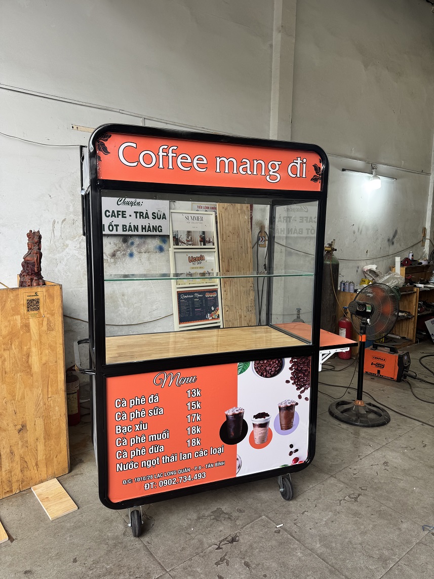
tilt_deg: -7.9
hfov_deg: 56.8
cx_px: 217
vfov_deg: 71.6
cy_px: 290
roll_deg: -1.0
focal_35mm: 24
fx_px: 401
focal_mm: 6.76
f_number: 1.78
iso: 80
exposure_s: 1/121
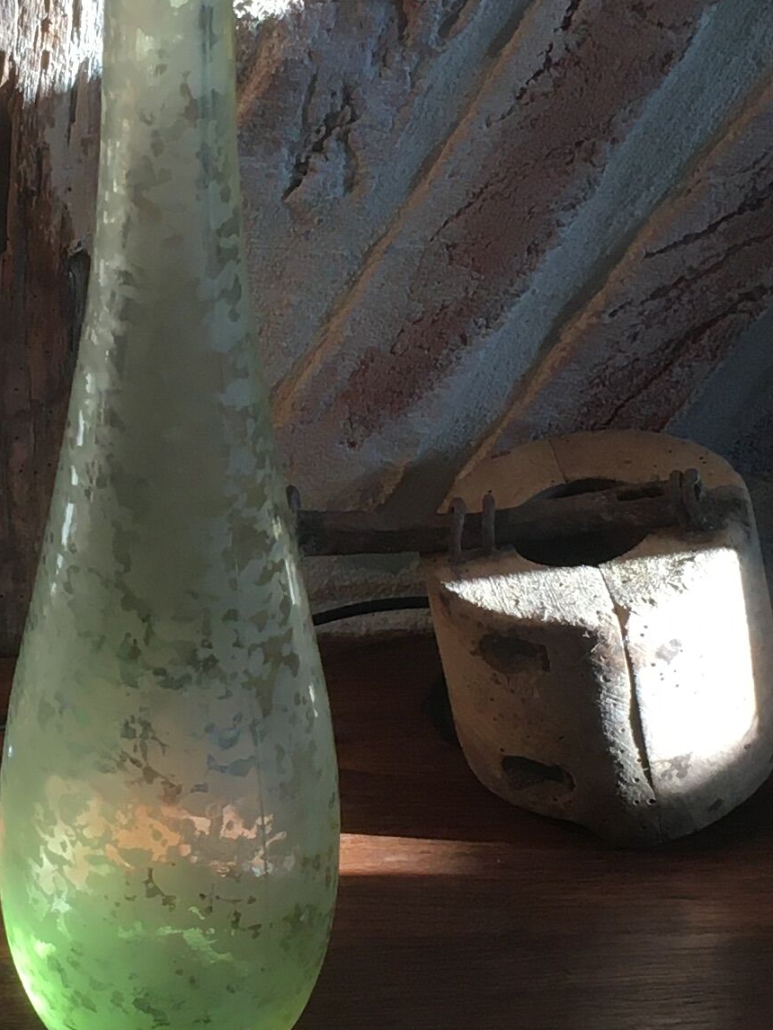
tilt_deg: -33.4
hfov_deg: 14.3
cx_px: 4
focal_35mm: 102
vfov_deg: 19.3
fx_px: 3036
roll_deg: +1.9
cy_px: 458
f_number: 2.2
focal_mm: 4.15
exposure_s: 1/33
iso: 32
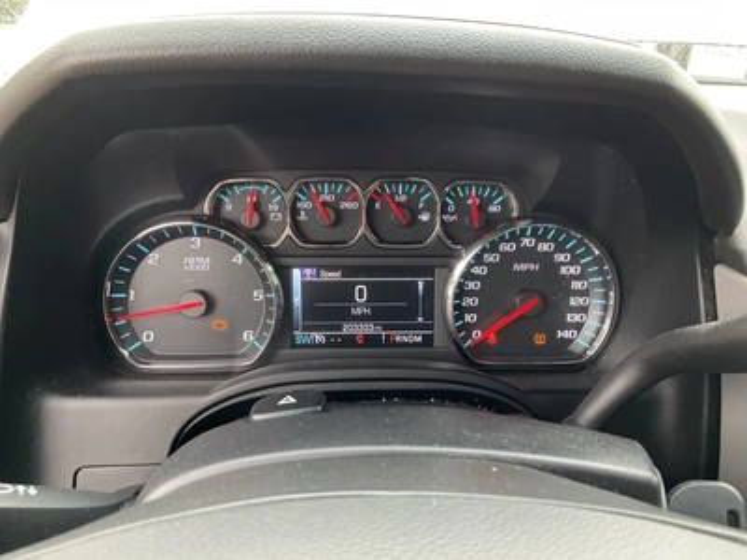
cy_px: 280
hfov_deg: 61.7
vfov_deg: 48.2
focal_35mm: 29
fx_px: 626
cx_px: 374
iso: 125
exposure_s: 1/60
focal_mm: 3
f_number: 1.8
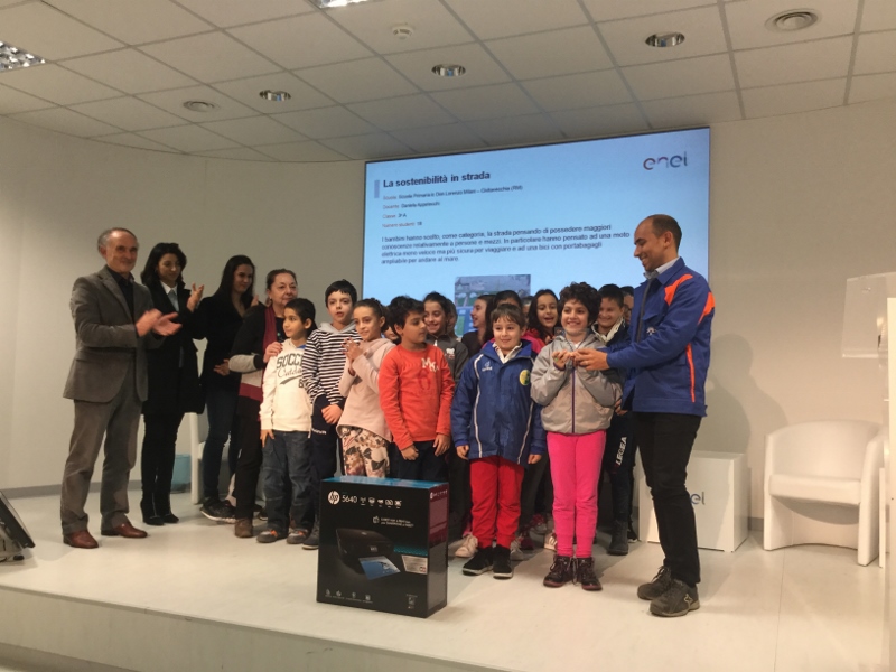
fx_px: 802
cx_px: 448
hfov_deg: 58.4
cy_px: 336
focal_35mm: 31
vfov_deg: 45.4
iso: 64
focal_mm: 3.3
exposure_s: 1/33
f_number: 2.4
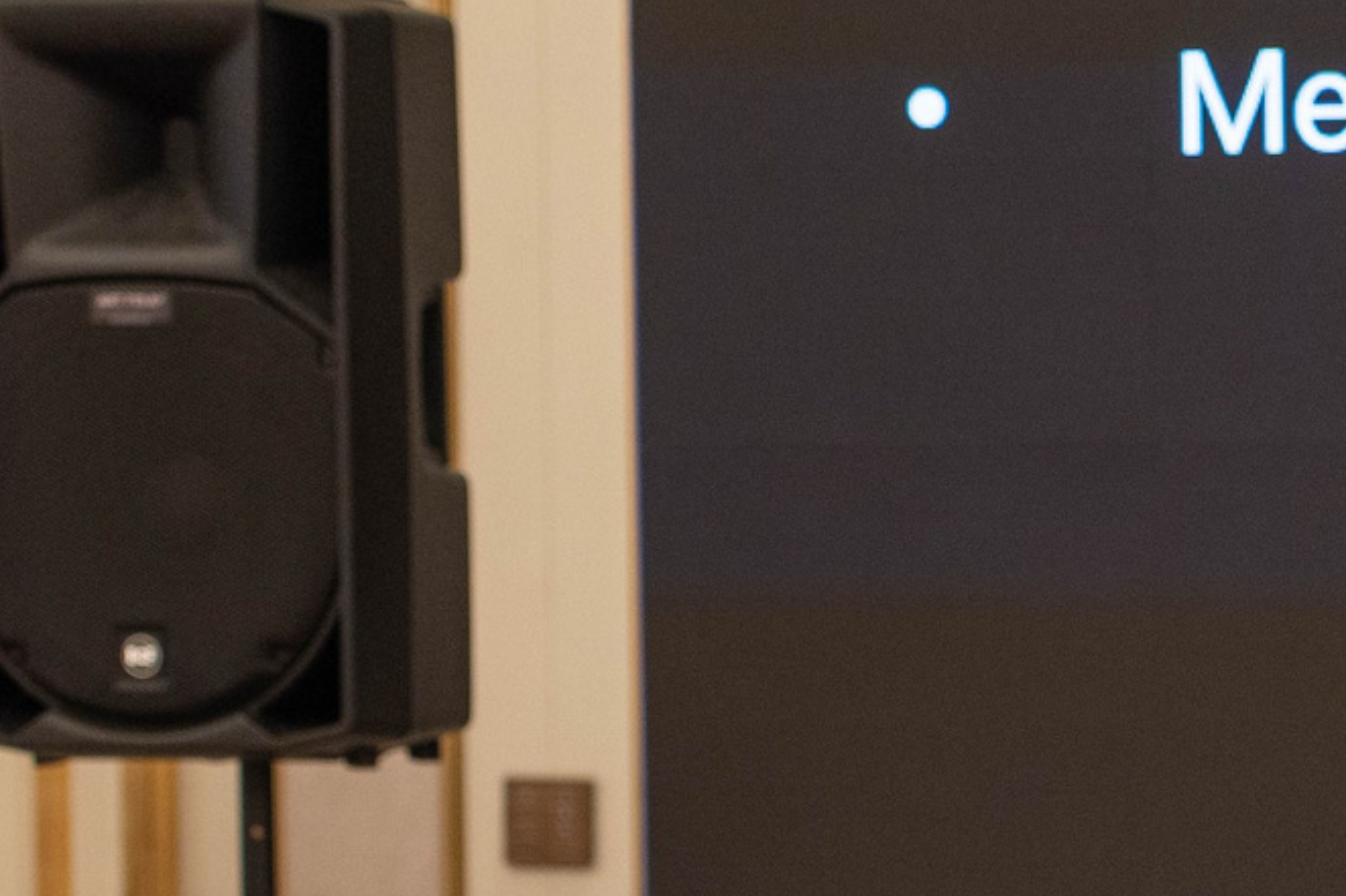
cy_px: 1240
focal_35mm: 290
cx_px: 1356
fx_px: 10839
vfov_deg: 4.7
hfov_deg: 7.1
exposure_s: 1/200
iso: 640
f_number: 2.8
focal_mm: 75
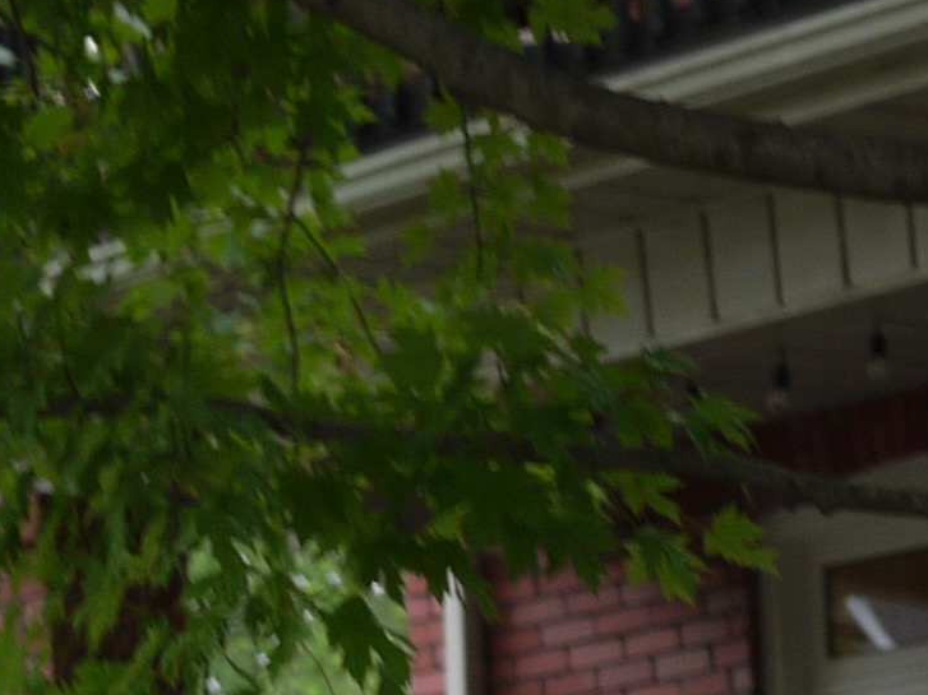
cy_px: 1671
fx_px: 5897
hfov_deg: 9.0
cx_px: 640
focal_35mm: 220
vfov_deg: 6.4
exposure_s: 1/320
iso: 100
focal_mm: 20
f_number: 1.7
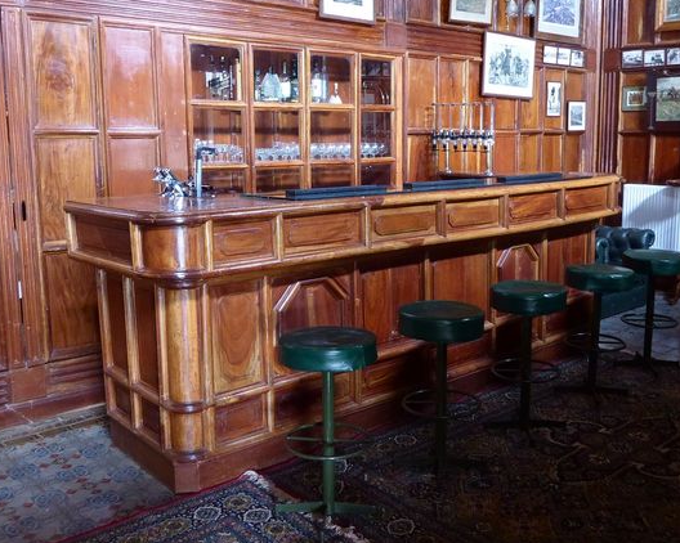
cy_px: 253
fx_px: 744
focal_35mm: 37
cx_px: 375
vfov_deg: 40.1
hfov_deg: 49.0
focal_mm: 4.3
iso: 400
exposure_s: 1/5
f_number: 3.3
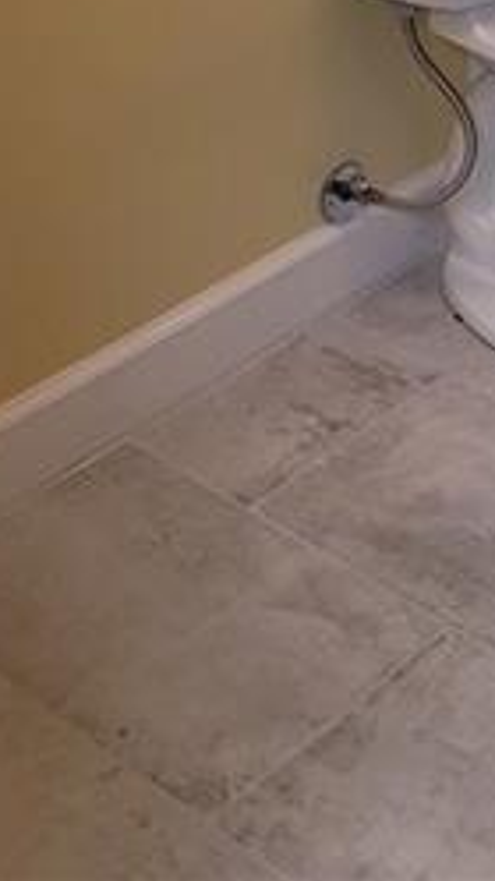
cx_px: 859
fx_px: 1961
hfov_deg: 13.1
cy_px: -474
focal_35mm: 84
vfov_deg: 21.0
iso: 200
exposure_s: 1/120
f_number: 1.8
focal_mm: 7
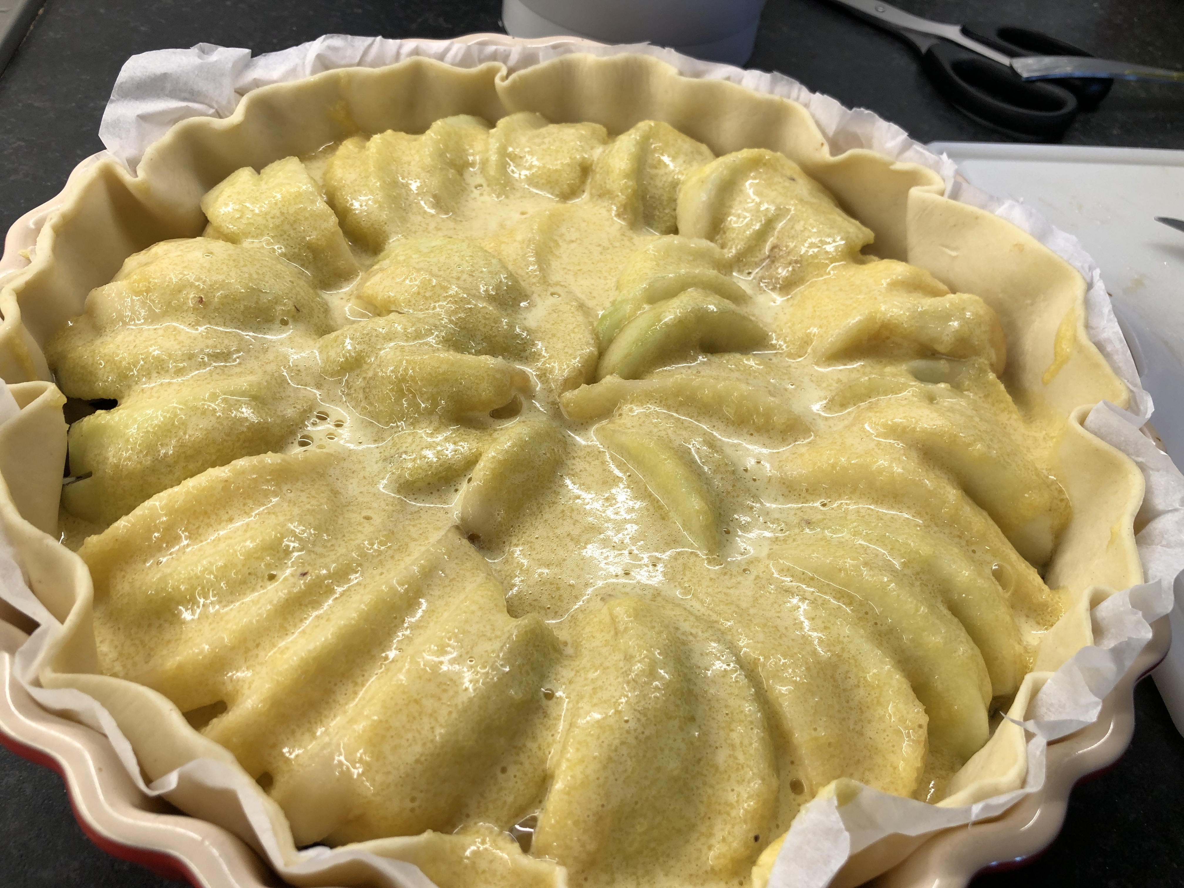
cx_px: 592
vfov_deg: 49.7
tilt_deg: -51.4
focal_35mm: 28
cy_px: 444
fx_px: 958
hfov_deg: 63.4
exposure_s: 1/100
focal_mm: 3.99
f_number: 1.8
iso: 32
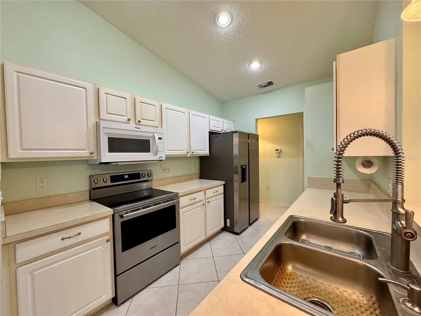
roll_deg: +1.7
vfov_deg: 85.7
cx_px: 210
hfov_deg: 102.1
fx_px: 170
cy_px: 158
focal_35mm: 14
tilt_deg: -1.9
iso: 320
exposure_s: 1/120
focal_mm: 2.22
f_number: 2.2
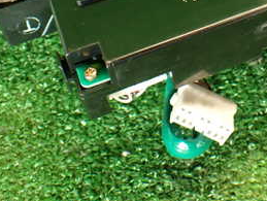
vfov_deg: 19.0
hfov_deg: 25.9
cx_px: 204
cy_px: -30
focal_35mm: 74
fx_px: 572
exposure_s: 1/30
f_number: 2.4
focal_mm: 5.79
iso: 500
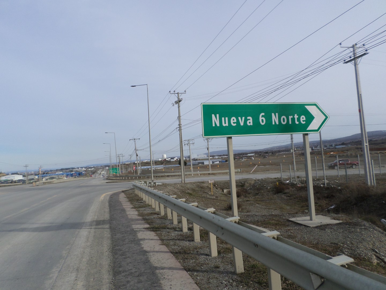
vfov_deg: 54.9
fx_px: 279
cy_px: 145
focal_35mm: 25
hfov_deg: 69.4
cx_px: 193
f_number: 2.5
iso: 80
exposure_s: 1/1500
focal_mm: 4.5
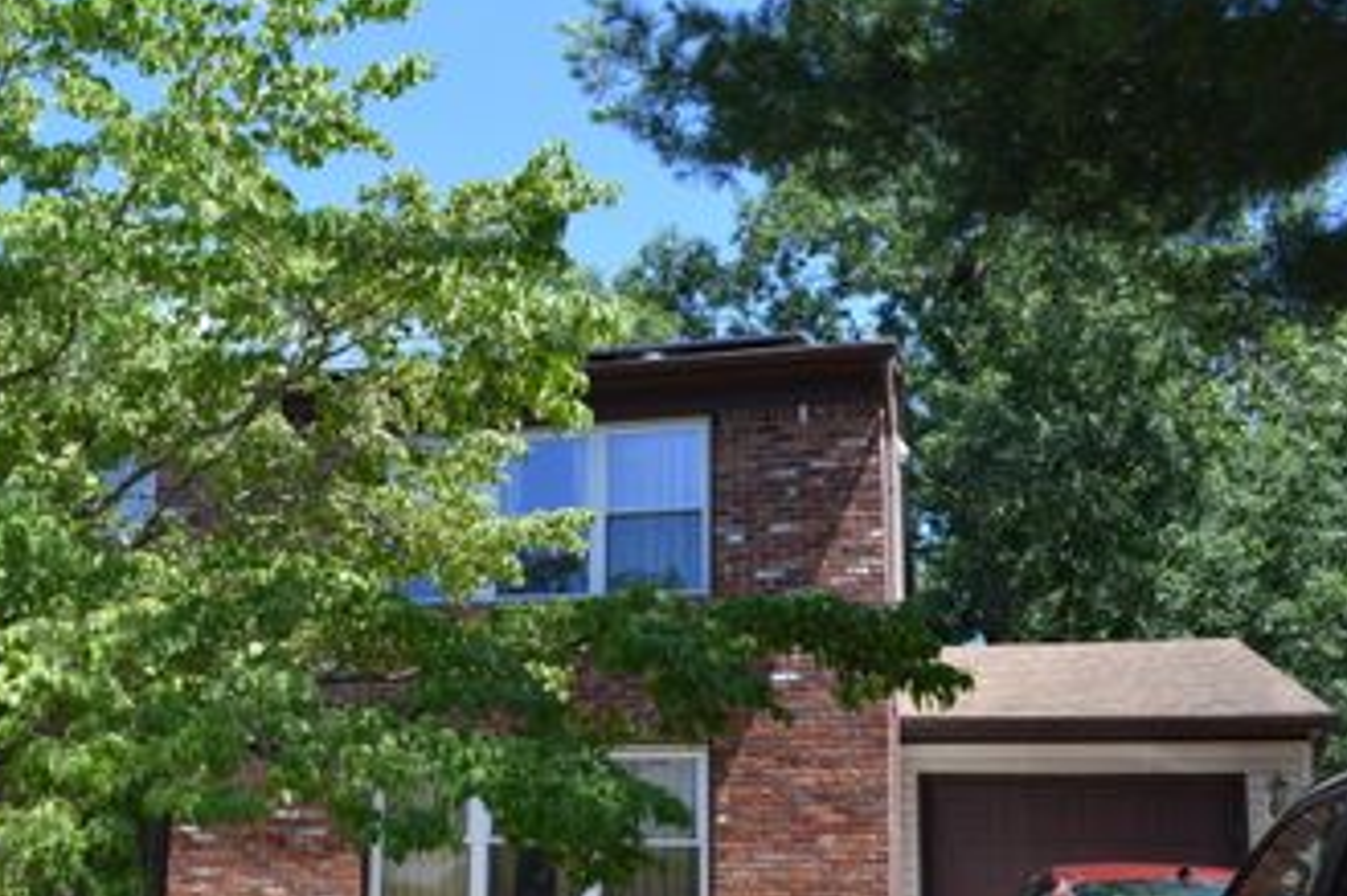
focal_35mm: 41
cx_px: 373
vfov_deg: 32.2
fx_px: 1533
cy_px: 630
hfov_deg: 46.1
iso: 100
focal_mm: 18
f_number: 6.3
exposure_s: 1/160
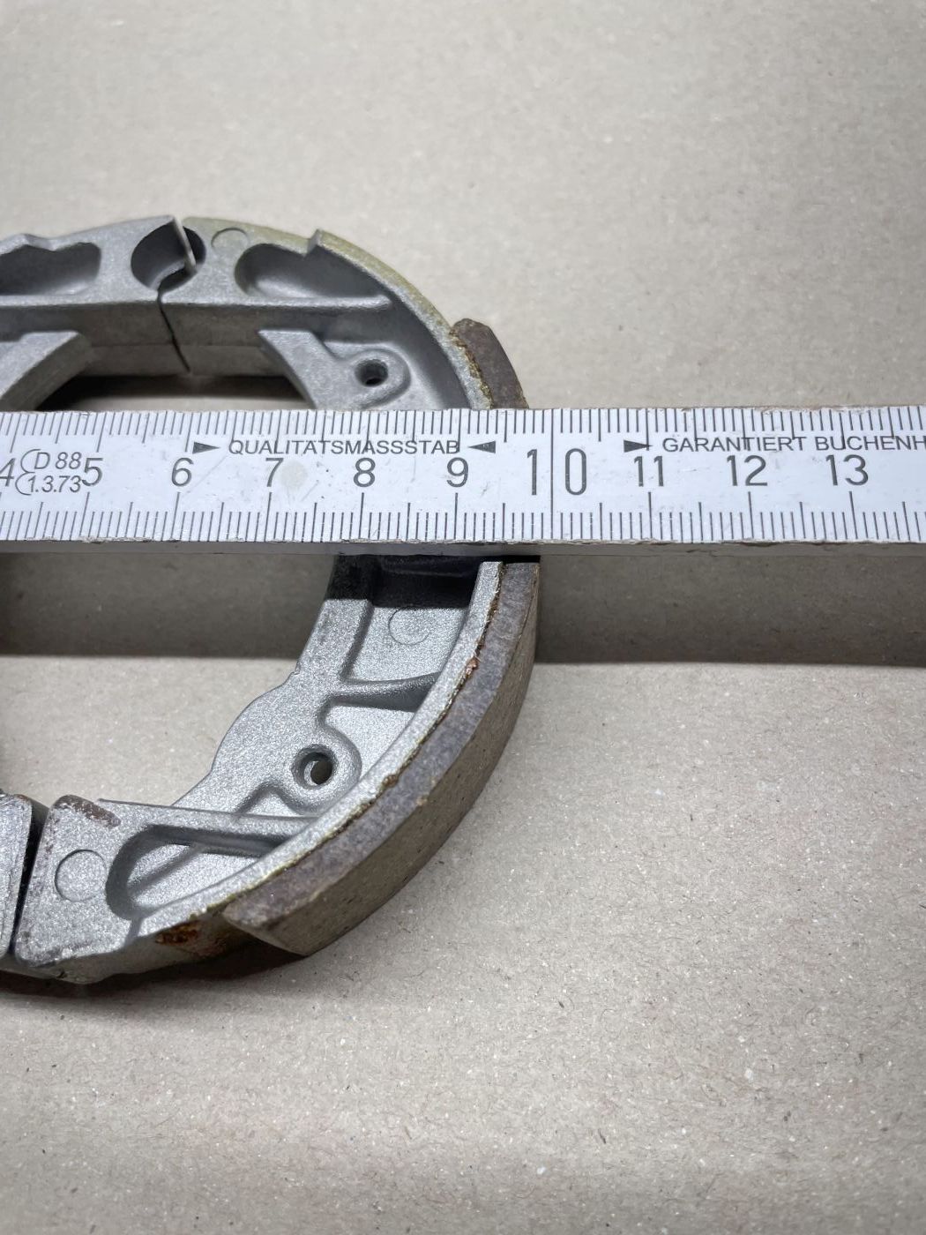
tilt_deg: -65.2
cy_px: 618
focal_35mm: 26
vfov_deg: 67.3
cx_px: 463
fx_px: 927
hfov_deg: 53.1
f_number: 1.6
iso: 64
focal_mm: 4.2
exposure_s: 1/100
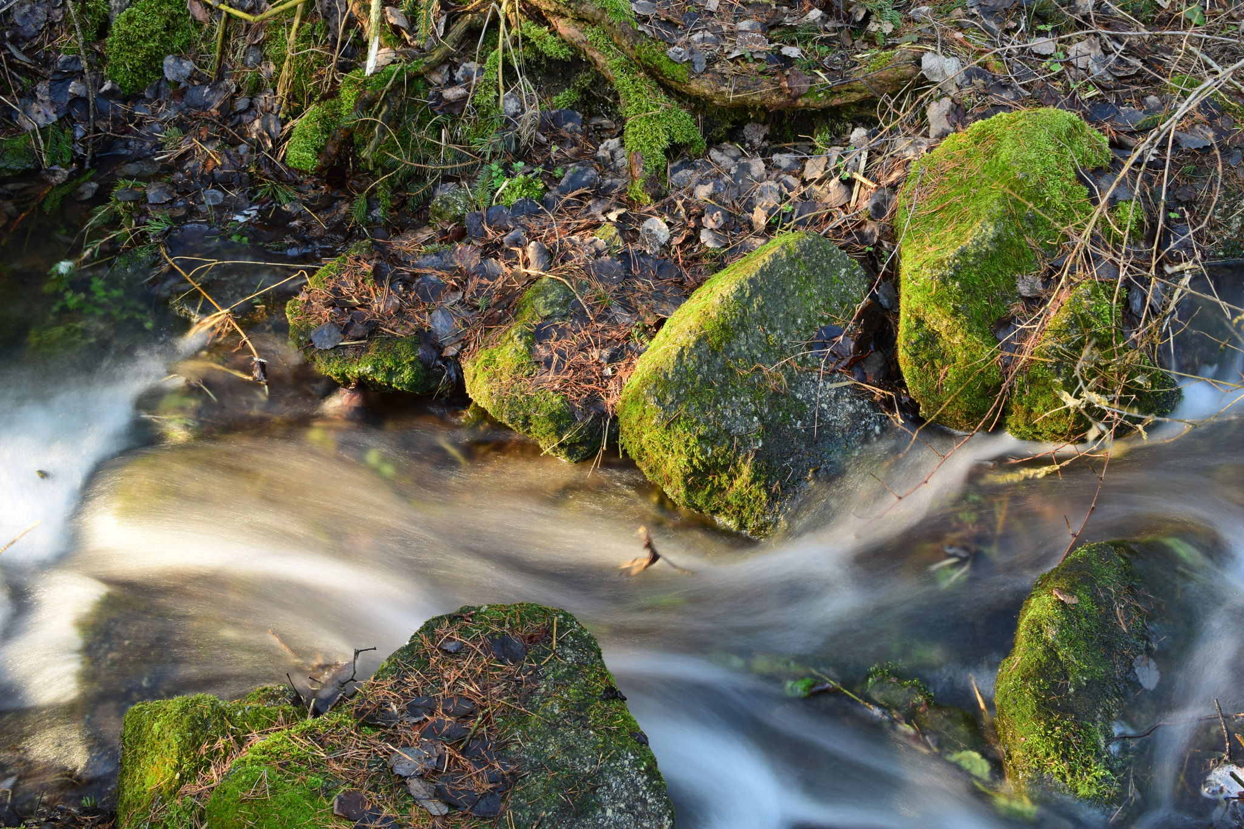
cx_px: 622
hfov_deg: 37.9
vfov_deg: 25.7
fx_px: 1814
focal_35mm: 52
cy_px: 414
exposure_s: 1
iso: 100
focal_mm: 35
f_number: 11
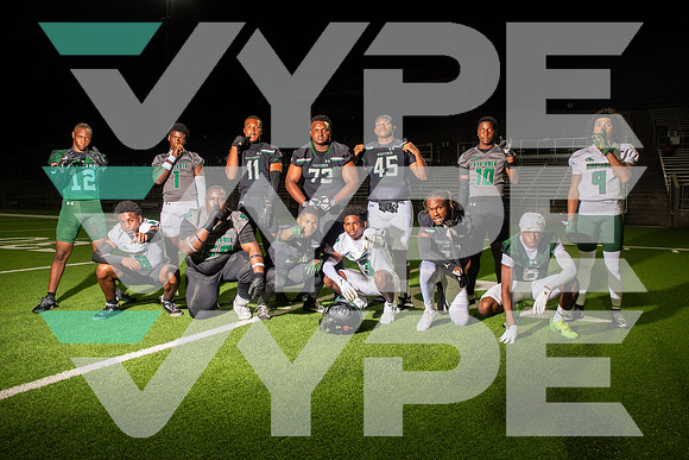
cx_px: 344
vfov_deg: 53.2
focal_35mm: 24
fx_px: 459
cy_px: 230
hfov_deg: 73.7
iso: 1000
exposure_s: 1/400
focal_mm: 24
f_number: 7.1
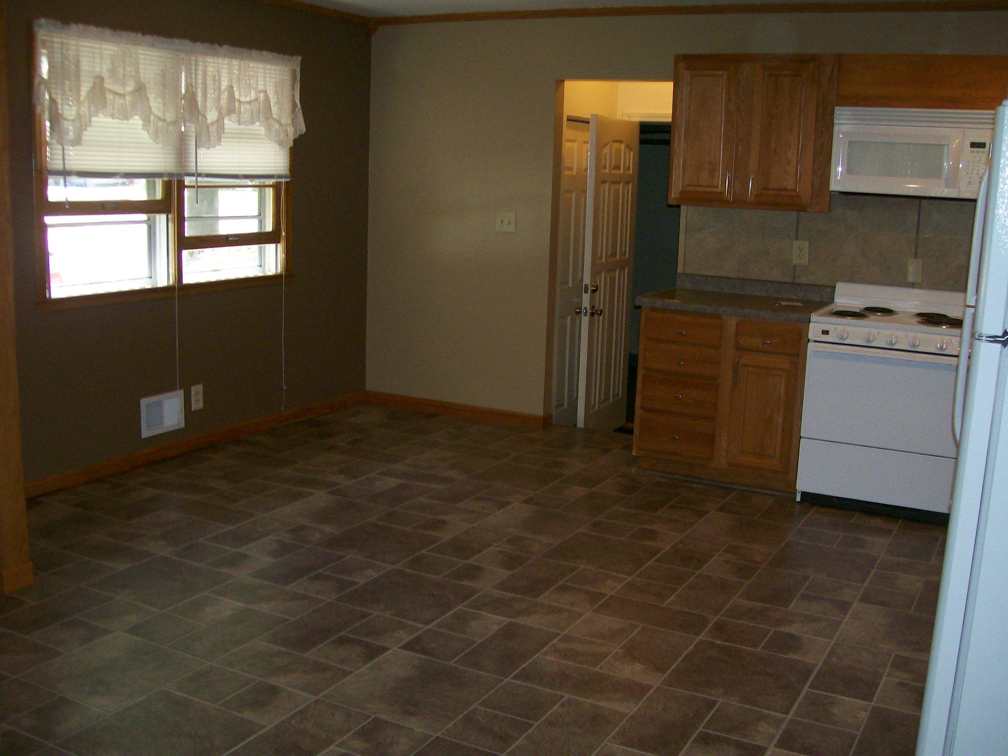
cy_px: 378
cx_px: 504
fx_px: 1048
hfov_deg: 51.4
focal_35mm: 36
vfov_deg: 39.7
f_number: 2.7
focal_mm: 6
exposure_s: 1/64
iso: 140
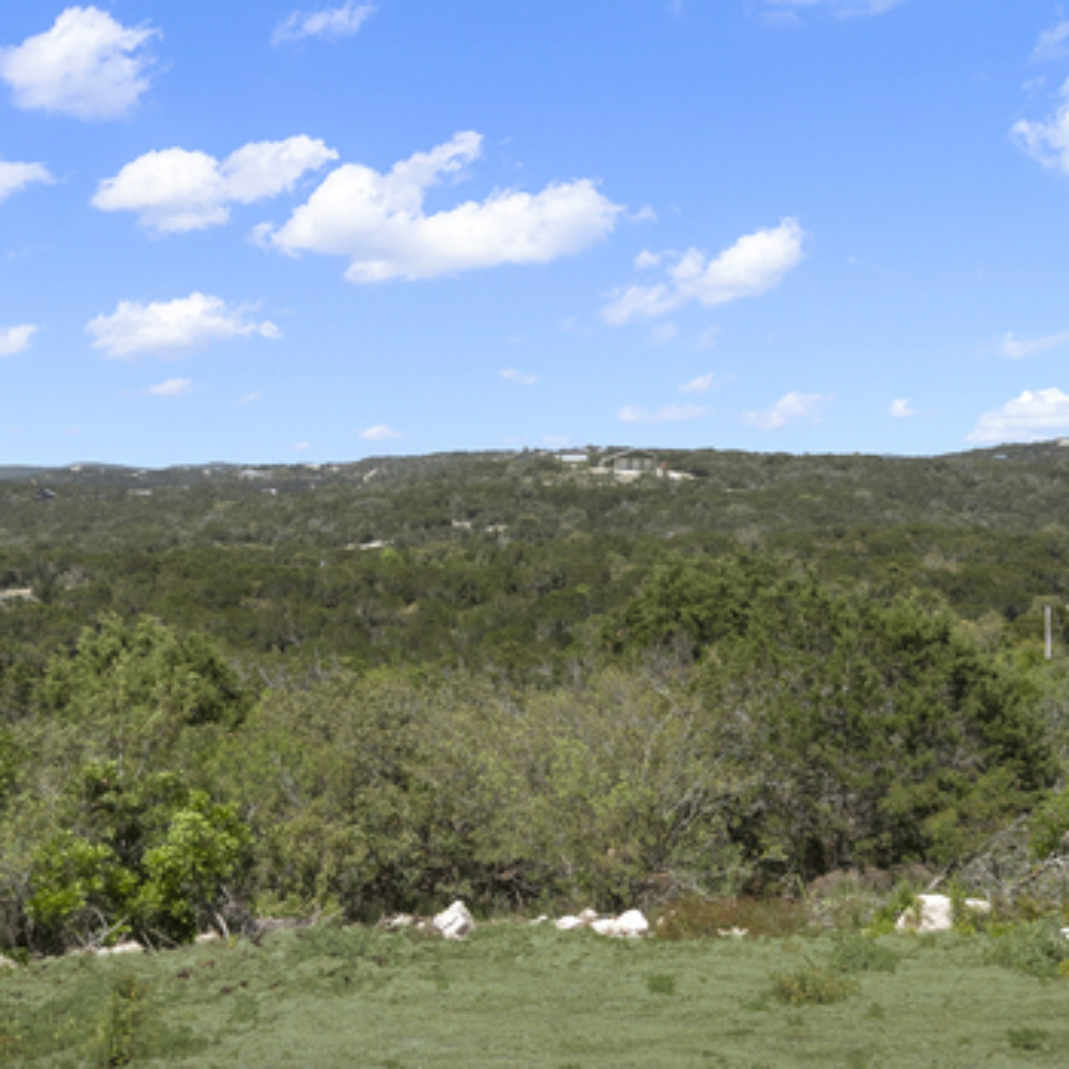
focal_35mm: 56
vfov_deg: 30.6
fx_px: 1957
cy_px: 530
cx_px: 318
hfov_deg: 30.2
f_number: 9
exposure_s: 1/400
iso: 400
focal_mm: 24
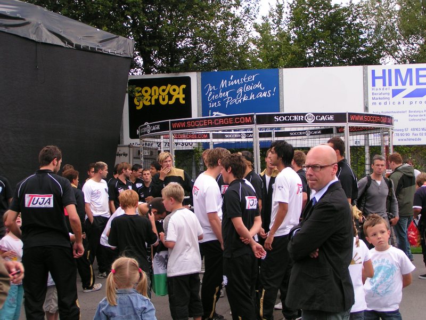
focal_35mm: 49
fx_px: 603
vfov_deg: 29.7
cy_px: 160
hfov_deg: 38.9
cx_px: 213
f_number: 4.5
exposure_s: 1/125
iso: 50
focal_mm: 7.6
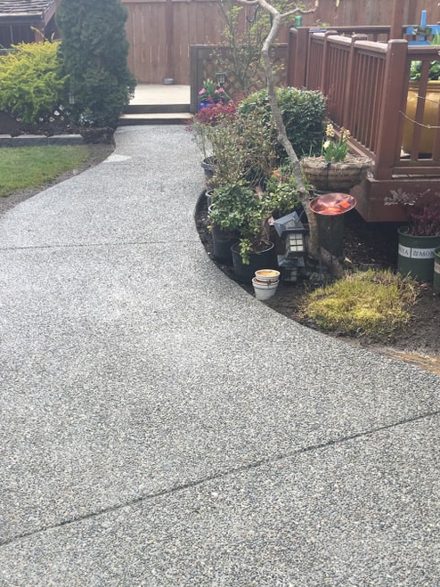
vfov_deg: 42.7
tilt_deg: -22.8
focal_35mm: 44
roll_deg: +1.6
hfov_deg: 32.6
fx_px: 746
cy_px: 353
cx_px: 151
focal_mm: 4.15
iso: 25
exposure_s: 1/348
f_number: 2.2
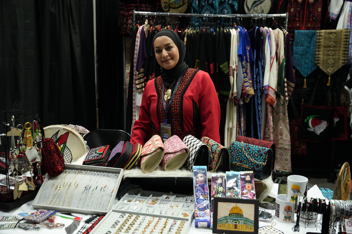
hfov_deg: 48.4
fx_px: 392
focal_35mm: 40
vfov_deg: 33.3
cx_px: 176
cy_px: 117
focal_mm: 40.1
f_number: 4
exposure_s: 1/250
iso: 3200
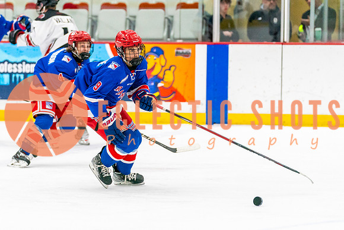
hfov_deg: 8.3
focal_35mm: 247
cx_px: 137
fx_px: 2365
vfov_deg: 5.6
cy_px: 91
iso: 3200
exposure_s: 1/1250
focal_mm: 154
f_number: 2.8
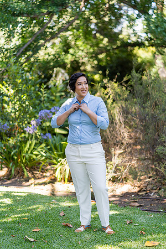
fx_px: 588
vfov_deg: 23.9
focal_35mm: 85
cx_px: 83
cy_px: 124
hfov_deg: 16.1
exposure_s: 1/320
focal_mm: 85
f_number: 1.8
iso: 125
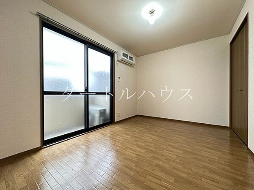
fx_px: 103
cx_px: 127
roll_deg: +0.0
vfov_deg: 85.7
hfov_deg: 102.1
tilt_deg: -0.8
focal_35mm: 14
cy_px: 95
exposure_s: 1/60
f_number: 2.2
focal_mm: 2.22
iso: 200
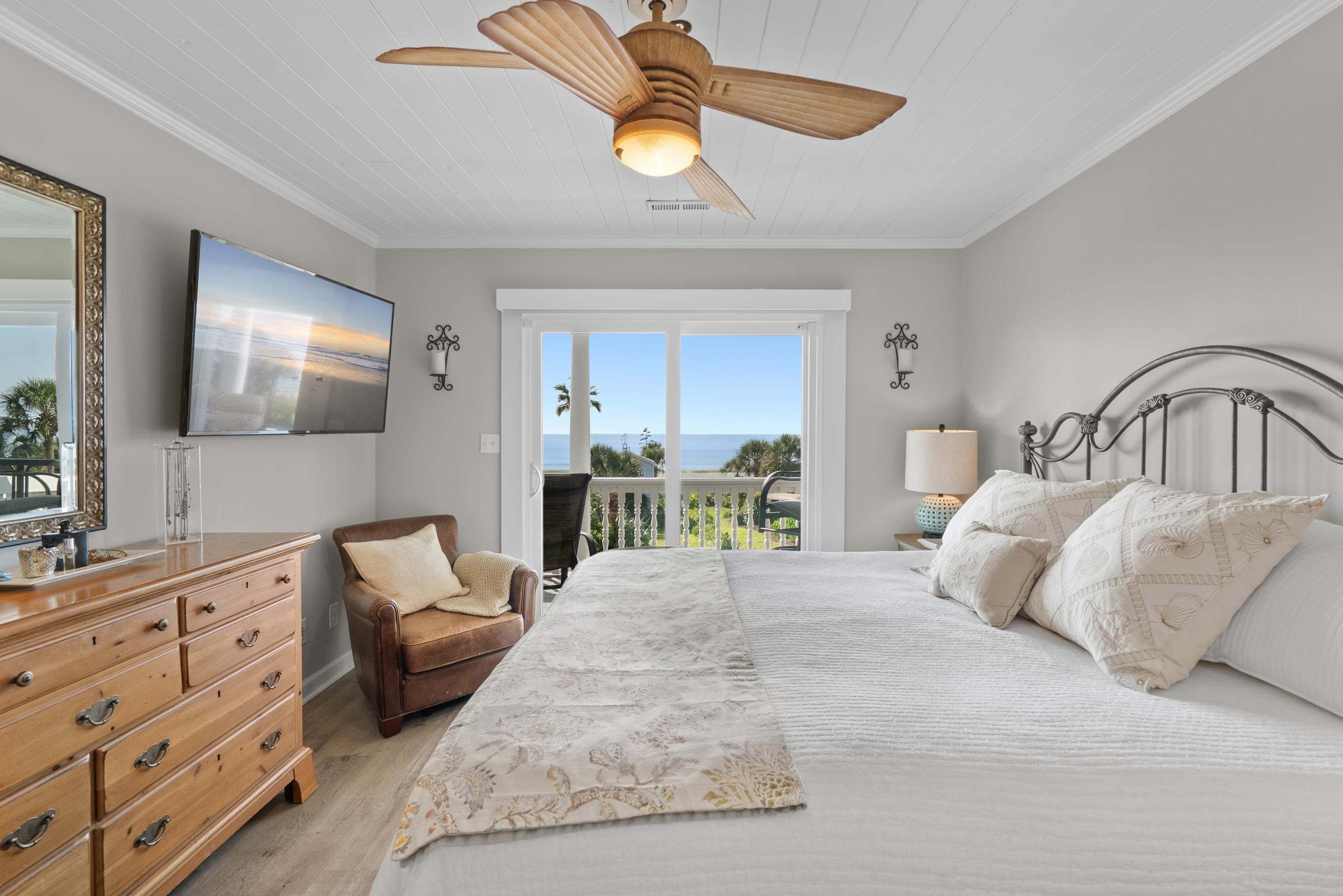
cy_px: 448
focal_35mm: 16
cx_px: 672
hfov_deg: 96.7
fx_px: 597
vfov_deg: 73.8
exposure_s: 1/15
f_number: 8
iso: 400
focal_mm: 16
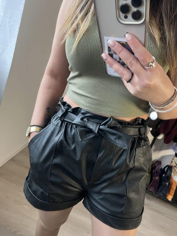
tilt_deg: -45.1
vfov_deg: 67.3
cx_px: 88
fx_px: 177
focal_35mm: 26
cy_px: 118
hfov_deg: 53.1
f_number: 1.5
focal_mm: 5.7
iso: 500
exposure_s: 1/60
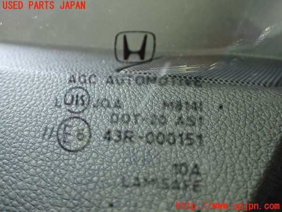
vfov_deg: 46.8
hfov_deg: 60.0
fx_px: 244
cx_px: 141
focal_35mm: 30
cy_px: 106
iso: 800
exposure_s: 1/30
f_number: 2.3
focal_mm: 5.4
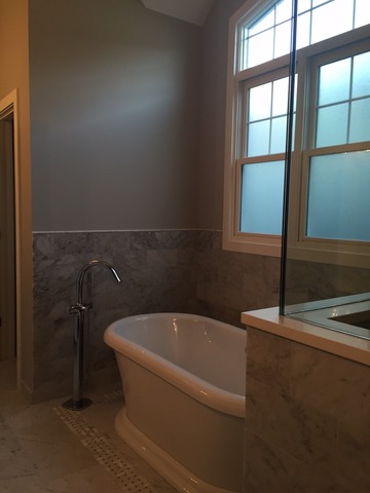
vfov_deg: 61.7
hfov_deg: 48.2
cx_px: 185
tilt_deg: -4.9
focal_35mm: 29
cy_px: 246
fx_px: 413
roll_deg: -0.6
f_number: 2.2
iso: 40
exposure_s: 1/33
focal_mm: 4.15
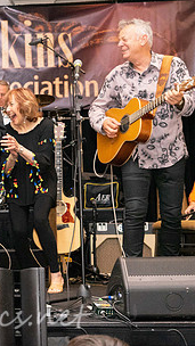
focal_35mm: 86
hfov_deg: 13.5
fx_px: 791
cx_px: -62
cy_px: 169
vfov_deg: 24.7
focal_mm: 41
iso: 6400
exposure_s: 1/200
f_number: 6.3
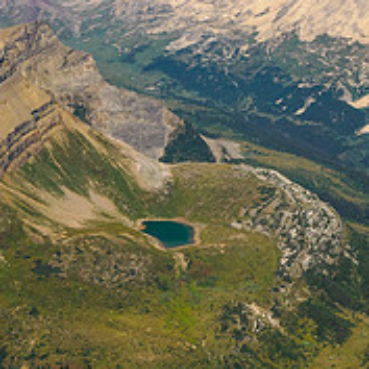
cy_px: 82
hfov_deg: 16.6
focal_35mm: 104
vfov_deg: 16.6
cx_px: 286
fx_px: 1254
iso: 200
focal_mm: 18
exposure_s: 1/320
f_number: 8
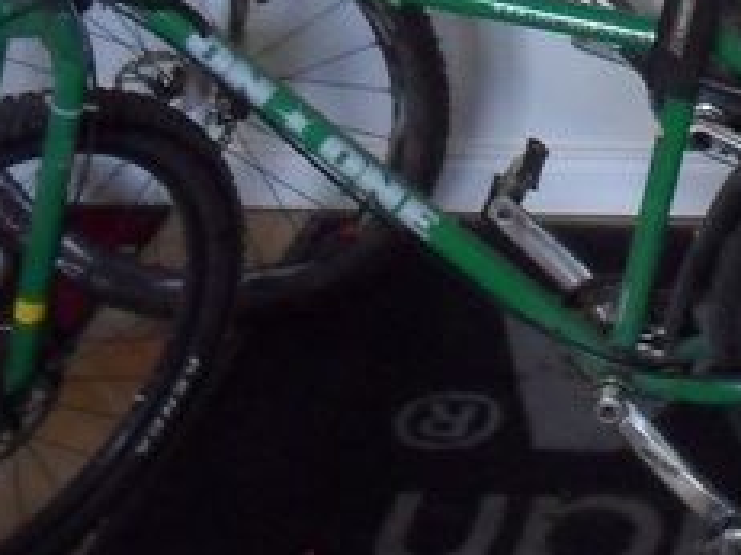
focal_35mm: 110
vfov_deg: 12.9
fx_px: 2353
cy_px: -205
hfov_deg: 16.4
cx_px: 1092
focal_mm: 6.3
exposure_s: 1/30
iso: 480
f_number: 3.2
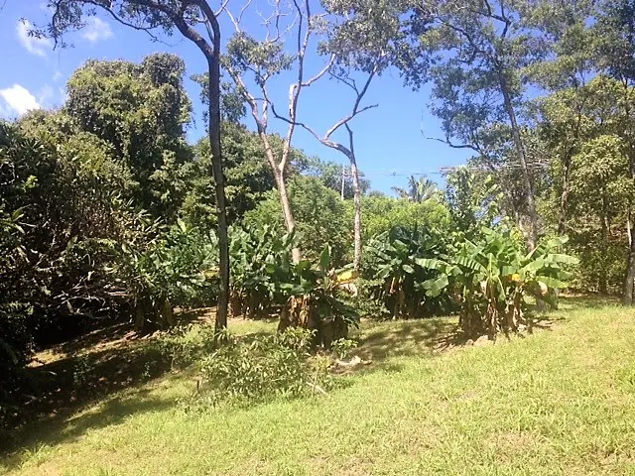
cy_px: 238
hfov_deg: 52.6
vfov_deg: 40.7
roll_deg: -3.8
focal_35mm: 35
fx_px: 642
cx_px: 318
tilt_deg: +8.8
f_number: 2.4
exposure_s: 1/606
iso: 50
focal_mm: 4.28
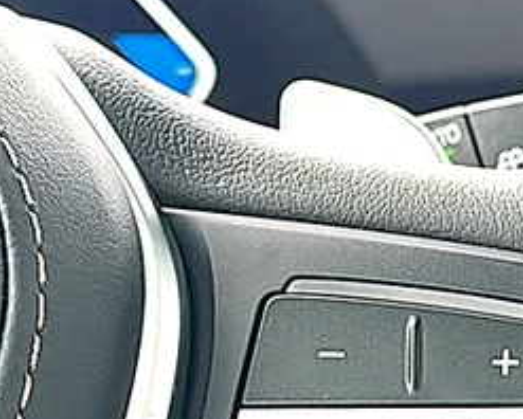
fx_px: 1967
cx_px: 462
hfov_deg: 15.0
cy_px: 397
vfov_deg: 12.1
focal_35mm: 127
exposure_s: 1/476
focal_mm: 6.86
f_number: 1.78
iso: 125
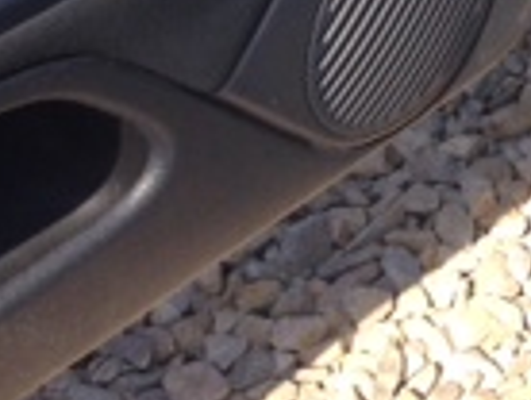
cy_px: -365
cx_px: 939
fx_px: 2351
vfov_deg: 9.2
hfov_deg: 11.9
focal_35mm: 153
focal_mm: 4.12
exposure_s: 1/723
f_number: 2.4
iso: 50
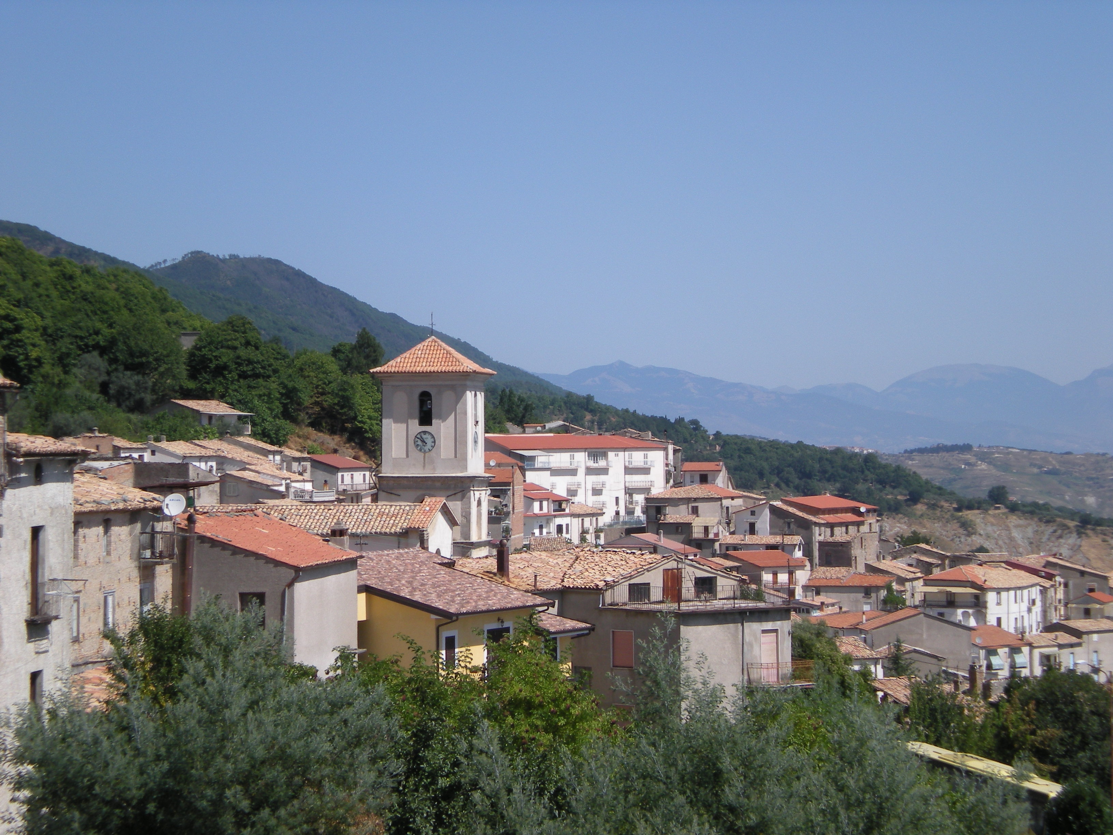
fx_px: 2797
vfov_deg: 17.0
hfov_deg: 22.5
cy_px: 418
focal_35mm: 87
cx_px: 556
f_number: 7.2
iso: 64
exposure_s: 1/290
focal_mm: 14.3
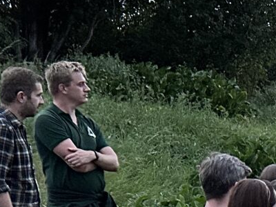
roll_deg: +1.4
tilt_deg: -7.4
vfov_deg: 11.8
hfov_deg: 13.5
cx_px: 569
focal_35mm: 123
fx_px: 981
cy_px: 235
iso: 1000
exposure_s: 1/30
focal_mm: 6.86
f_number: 1.78
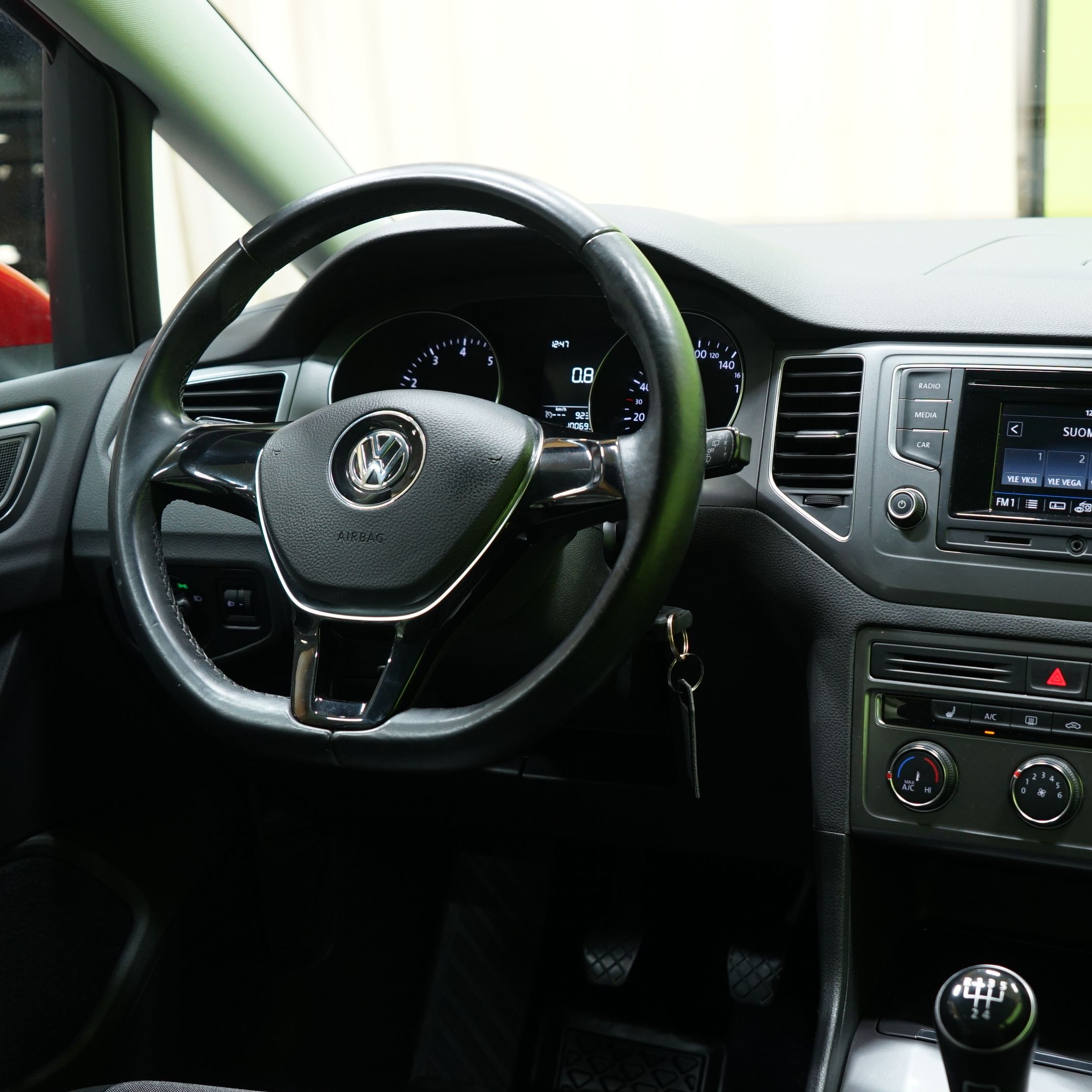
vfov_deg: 37.5
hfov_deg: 37.1
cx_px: 749
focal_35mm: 45
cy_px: 574
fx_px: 1606
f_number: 4.5
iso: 800
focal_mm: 30
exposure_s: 1/20
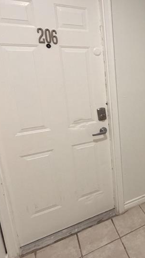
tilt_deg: -13.4
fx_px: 198
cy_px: 107
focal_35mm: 29
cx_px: 169
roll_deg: +0.1
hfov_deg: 33.5
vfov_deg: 65.6
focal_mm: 2.22
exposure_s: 1/120
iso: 320
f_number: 2.2
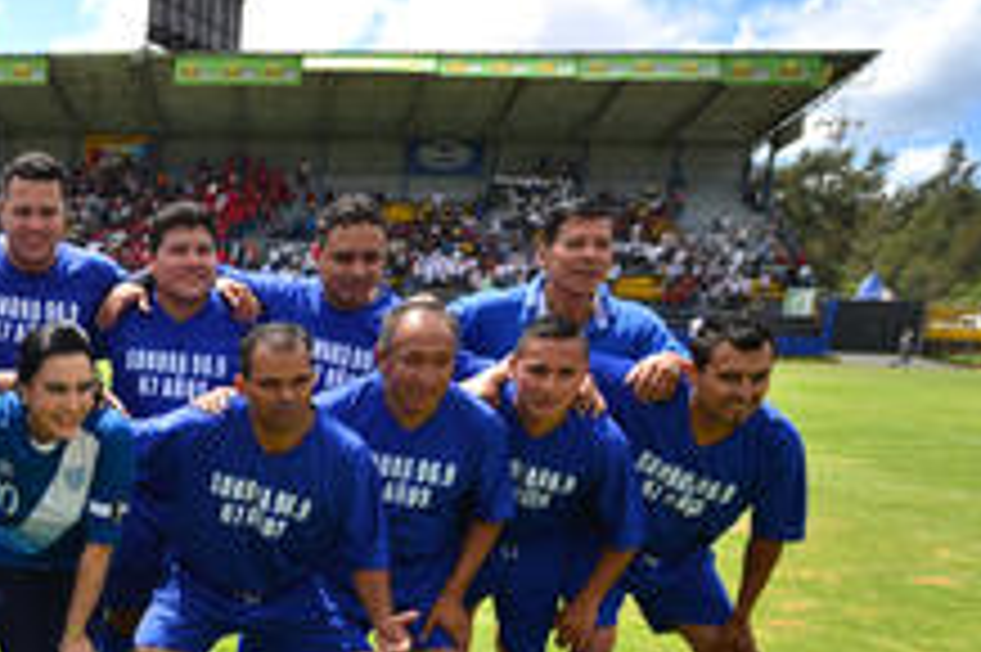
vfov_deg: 27.8
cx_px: -14
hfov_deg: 37.8
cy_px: 621
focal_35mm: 46
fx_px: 1253
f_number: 3.2
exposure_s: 1/800
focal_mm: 20
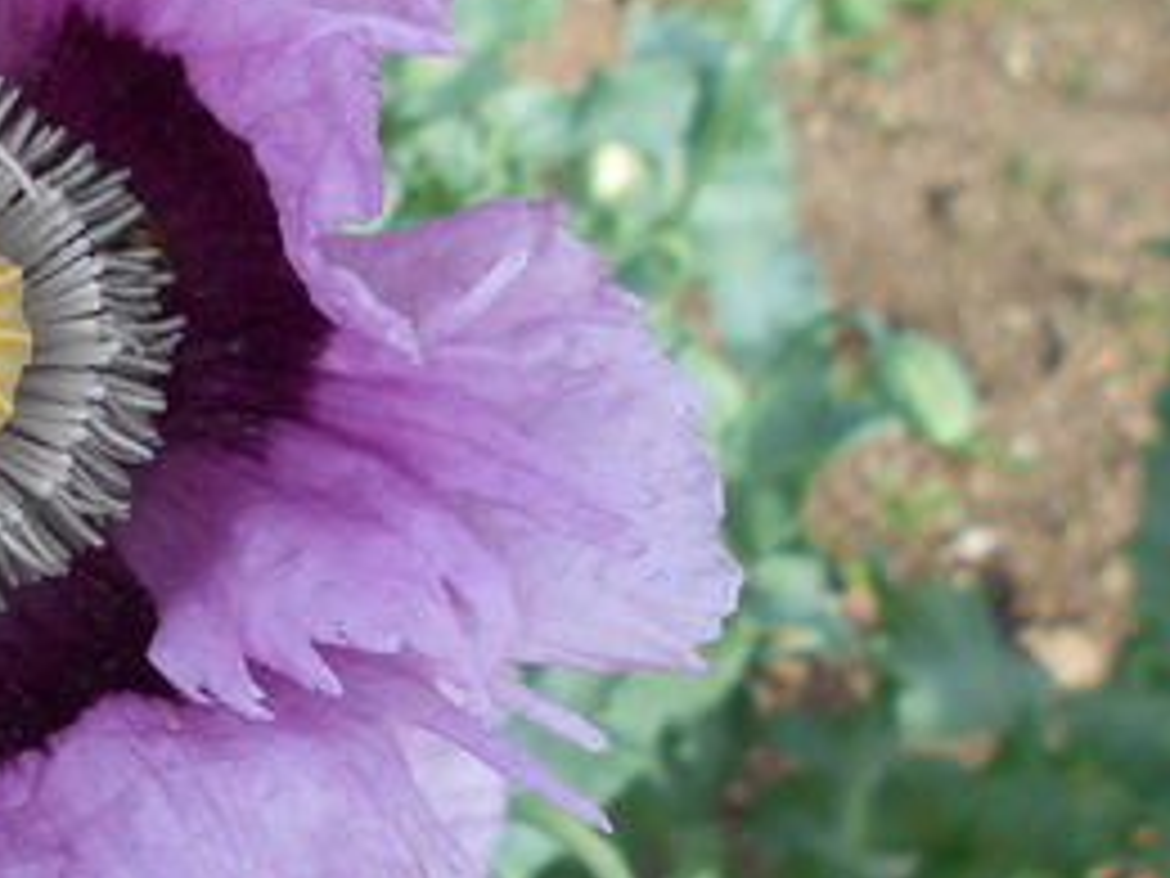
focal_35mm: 60
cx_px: -140
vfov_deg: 24.4
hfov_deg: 28.9
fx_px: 2028
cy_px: 477
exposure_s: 1/320
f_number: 3.2
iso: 80
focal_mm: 4.6
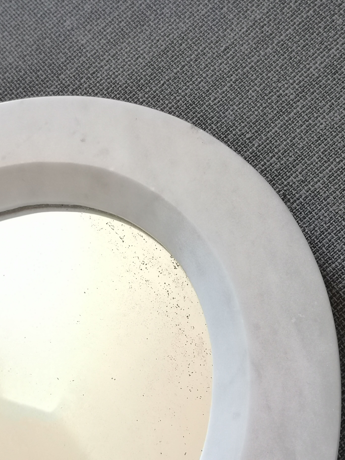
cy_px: 230
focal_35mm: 49
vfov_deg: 38.9
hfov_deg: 29.7
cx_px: 172
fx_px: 651
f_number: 1.8
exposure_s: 1/45
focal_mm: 5.58
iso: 200
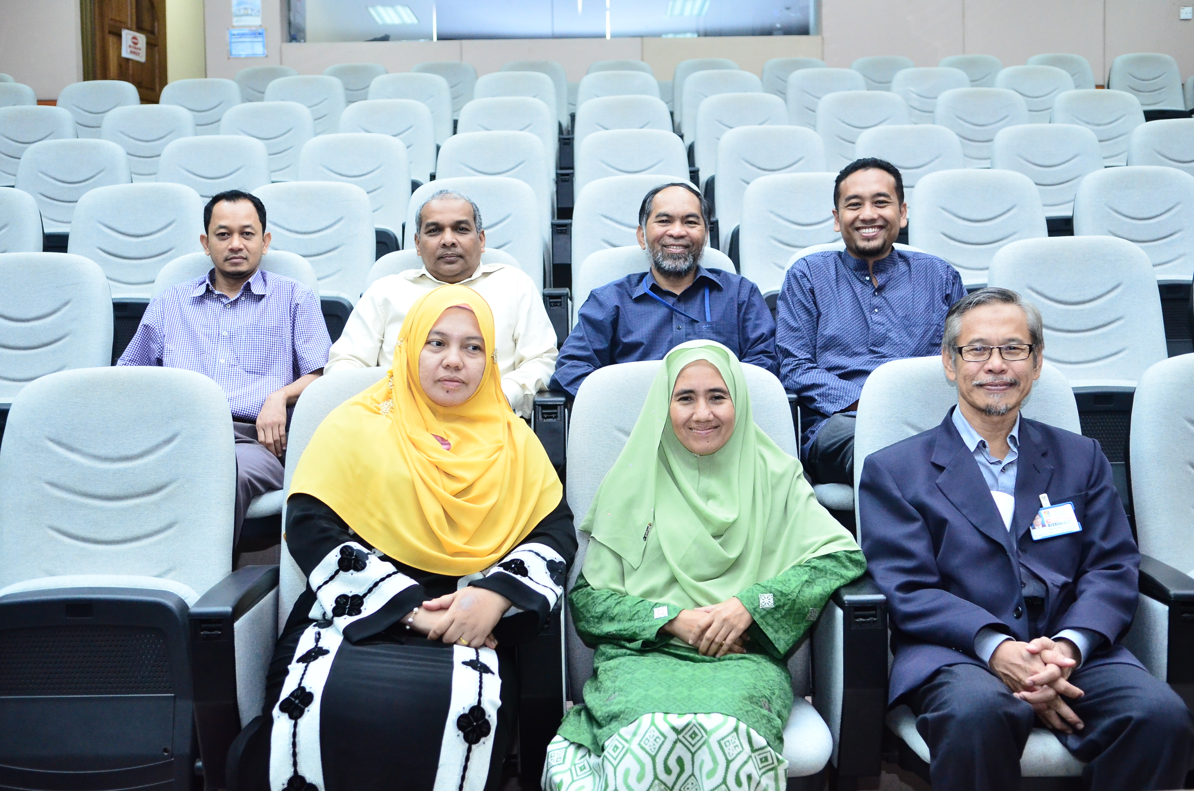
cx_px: 597
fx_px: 1390
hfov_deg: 46.5
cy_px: 396
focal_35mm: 42
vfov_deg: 31.8
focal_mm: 28
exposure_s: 1/250
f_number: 3.2
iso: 2500
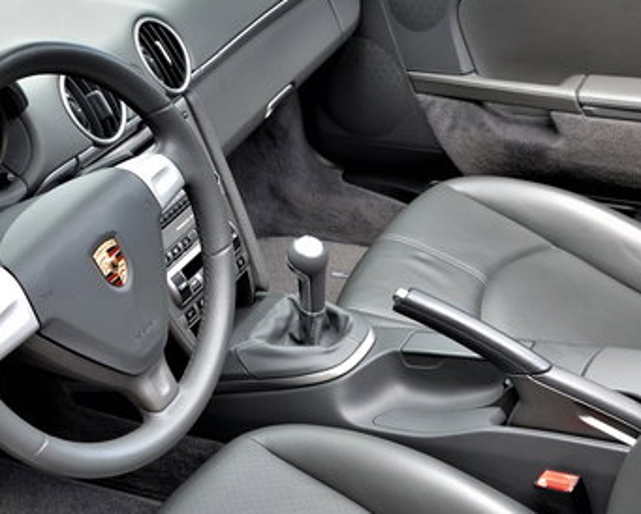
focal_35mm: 57
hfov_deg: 33.0
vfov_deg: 26.3
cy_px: 393
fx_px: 1082
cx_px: 368
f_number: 6.3
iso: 500
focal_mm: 18
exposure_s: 1/160
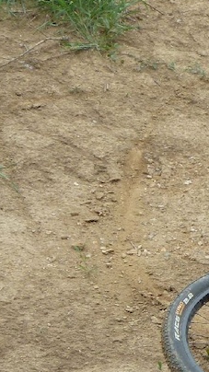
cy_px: 239
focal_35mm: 621
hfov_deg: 1.9
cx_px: 460
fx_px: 6123
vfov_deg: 3.5
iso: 100
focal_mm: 37
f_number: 4.6
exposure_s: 1/200
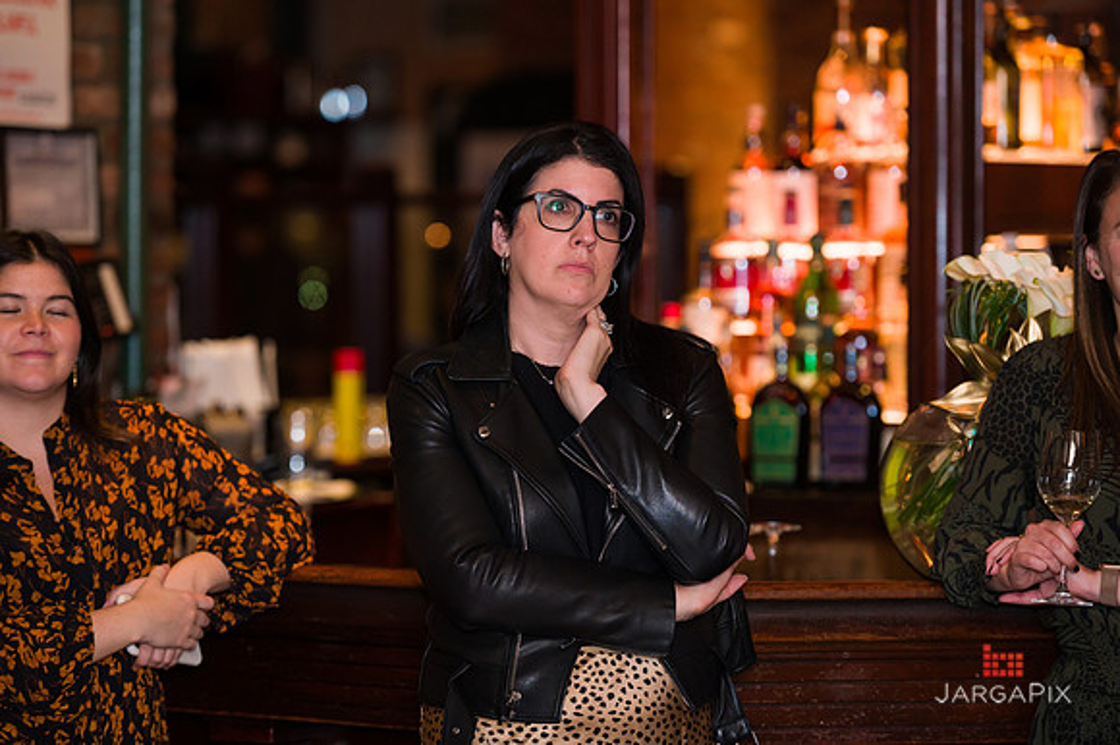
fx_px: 4819
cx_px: 560
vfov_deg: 8.8
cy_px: 372
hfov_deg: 13.3
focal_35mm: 155
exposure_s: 1/125
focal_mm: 155
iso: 1600
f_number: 3.2
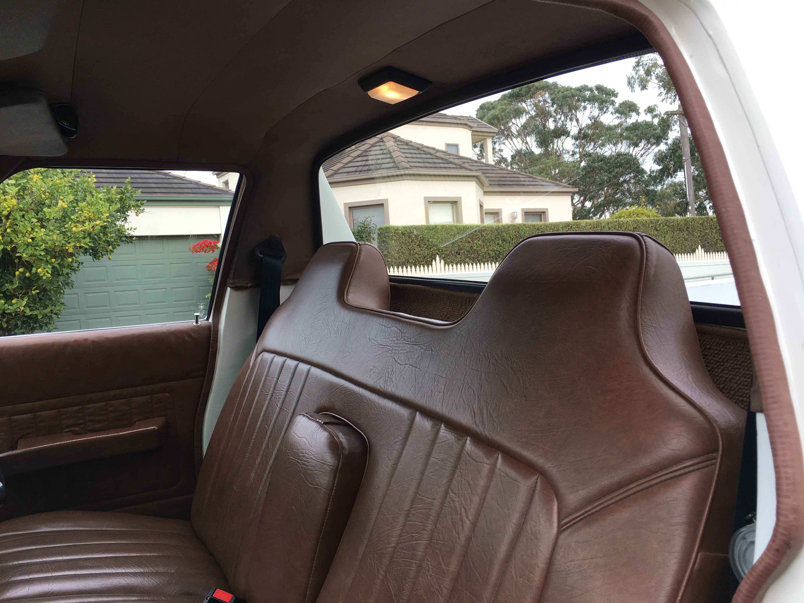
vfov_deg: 48.2
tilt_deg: -1.3
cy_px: 302
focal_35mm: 29
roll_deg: +3.9
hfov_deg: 61.7
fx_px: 674
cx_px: 402
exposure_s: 1/169
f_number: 2.2
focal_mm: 4.15
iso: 25
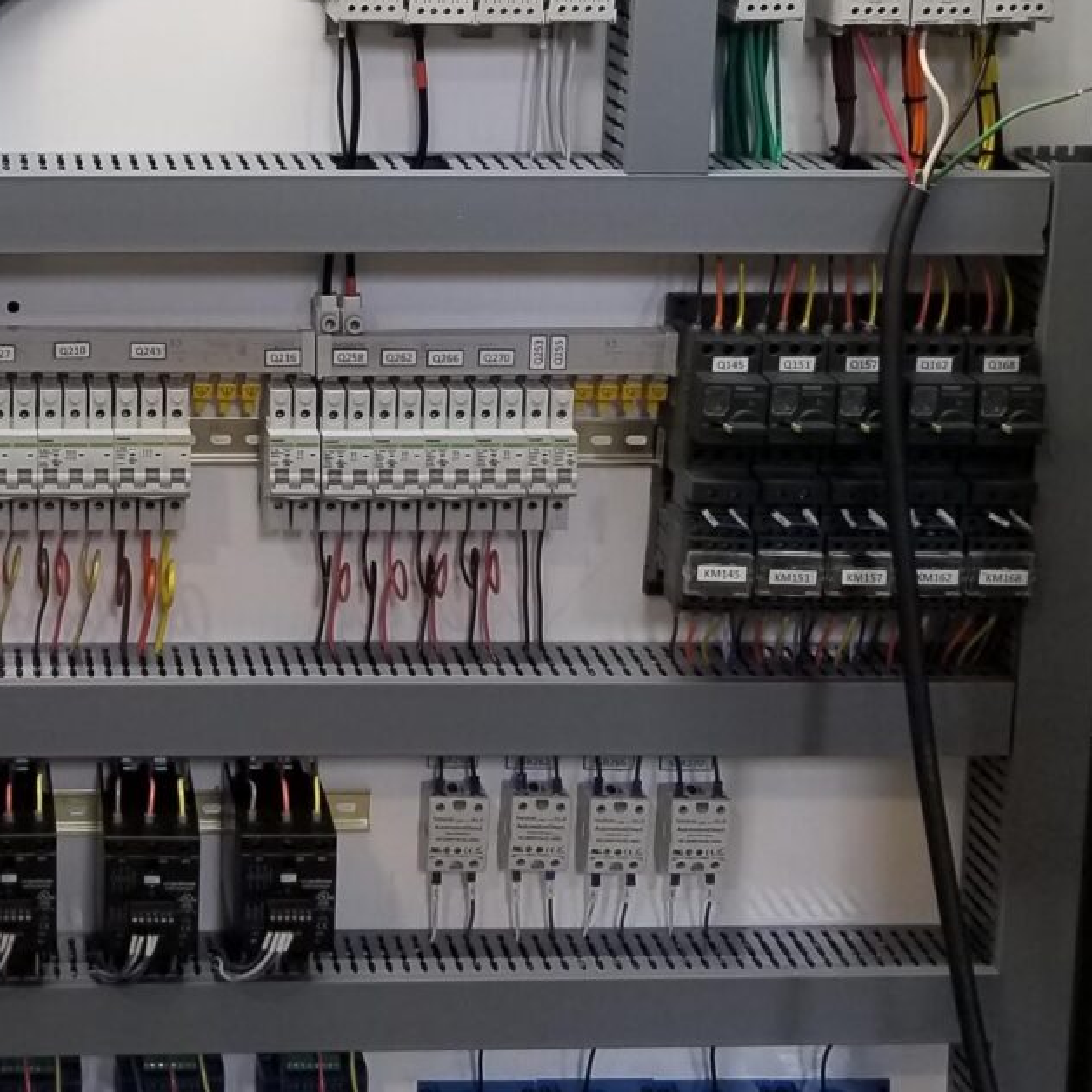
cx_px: 68
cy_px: 259
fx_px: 2677
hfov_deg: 22.4
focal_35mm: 75
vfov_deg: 22.8
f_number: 1.7
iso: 80
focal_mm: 4.25
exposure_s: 1/60
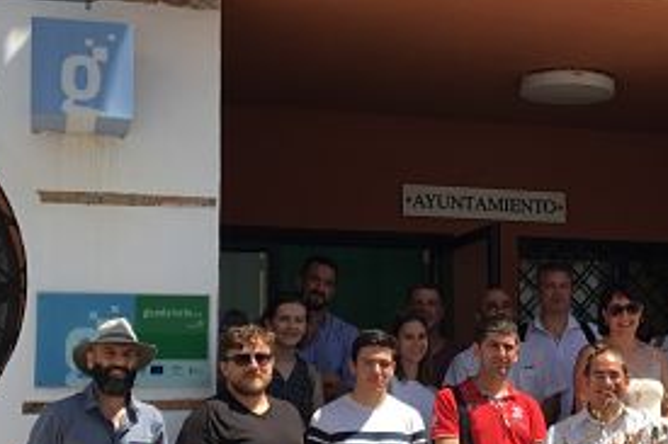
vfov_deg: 18.6
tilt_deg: +7.7
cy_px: 268
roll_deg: +0.5
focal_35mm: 73
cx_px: 504
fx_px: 1354
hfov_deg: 27.3
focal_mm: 4.15
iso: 25
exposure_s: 1/1261
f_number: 2.2
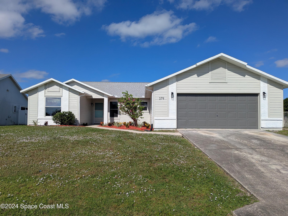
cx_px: 144
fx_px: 200
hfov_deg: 71.6
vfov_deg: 56.8
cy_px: 108
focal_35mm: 24
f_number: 1.7
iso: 42
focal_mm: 4.53
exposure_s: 1/6944
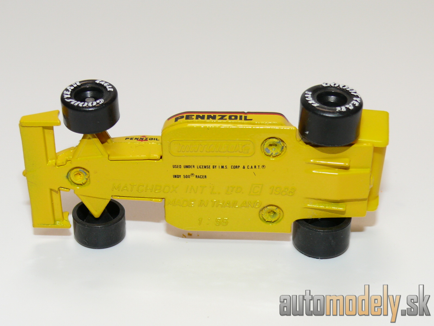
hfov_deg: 26.3
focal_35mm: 74
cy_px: 163
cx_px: 217
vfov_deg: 19.9
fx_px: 928
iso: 100
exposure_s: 1/30
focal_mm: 11.3
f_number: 4
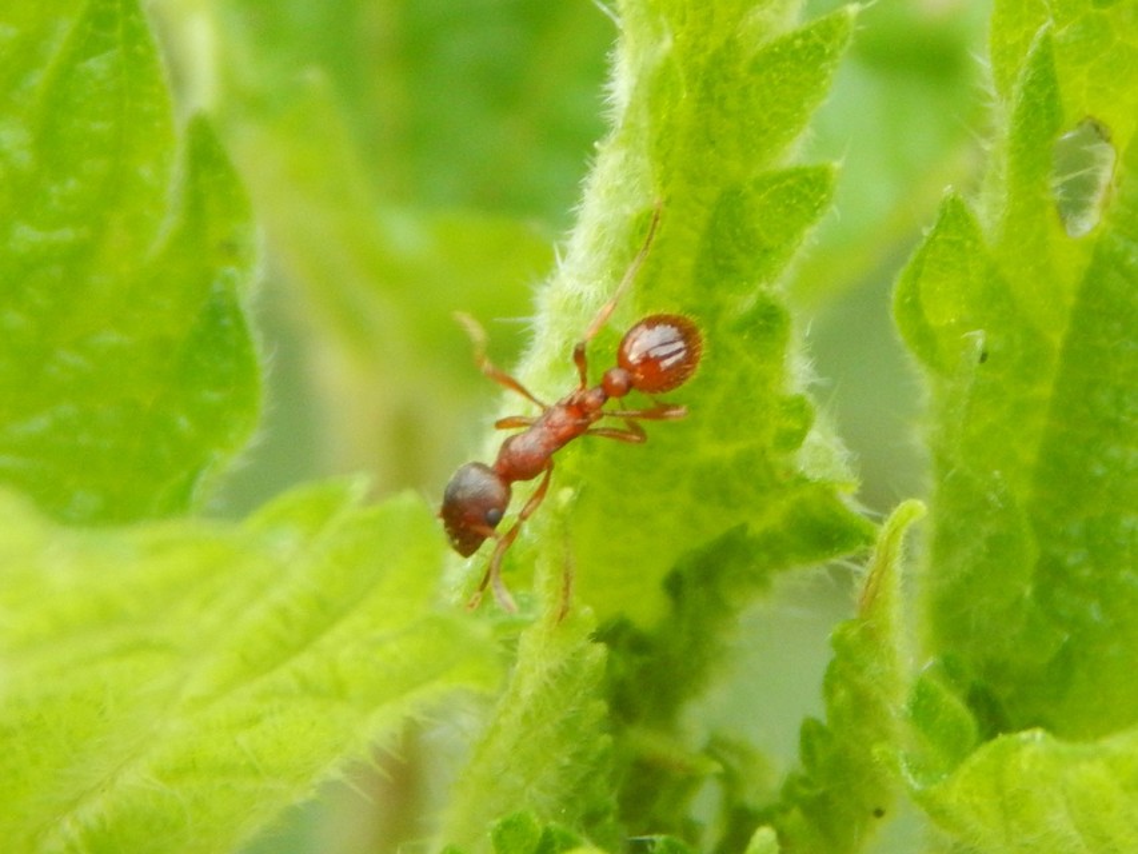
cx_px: 569
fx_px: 6806
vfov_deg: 7.2
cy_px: 427
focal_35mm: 207
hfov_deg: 9.6
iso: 400
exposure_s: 1/80
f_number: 5.4
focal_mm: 37.1
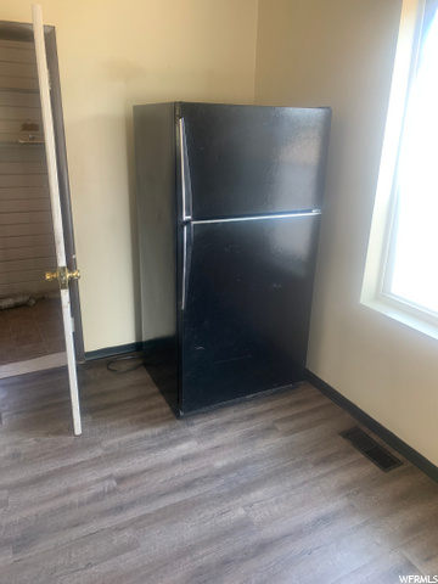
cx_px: 219
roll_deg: -1.3
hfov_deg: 53.1
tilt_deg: -16.6
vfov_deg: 67.3
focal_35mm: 26
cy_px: 292
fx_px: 439
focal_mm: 4.25
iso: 125
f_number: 1.8
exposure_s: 1/60
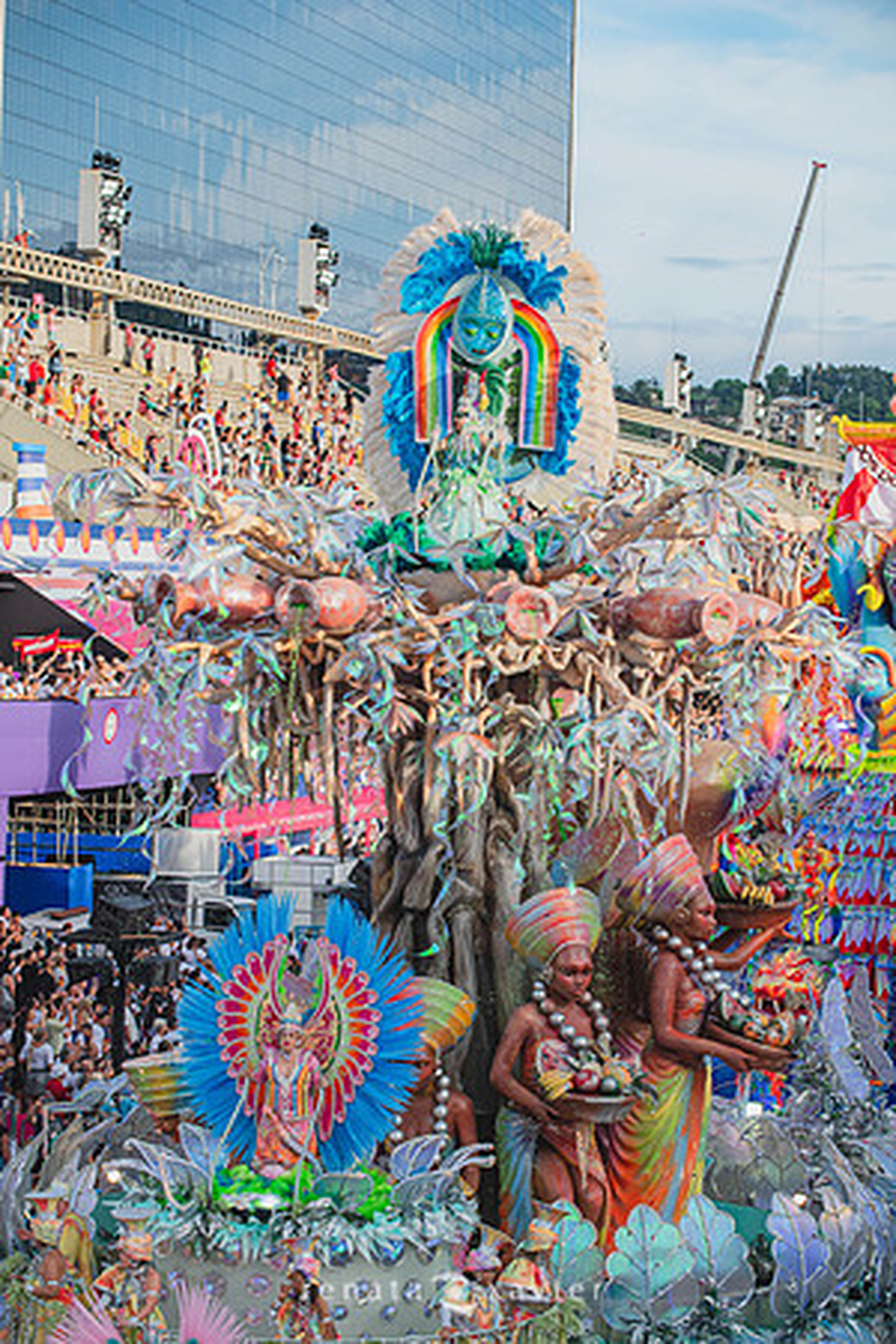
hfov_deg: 13.0
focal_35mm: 105
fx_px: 3920
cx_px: 448
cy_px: 672
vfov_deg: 19.5
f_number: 5.6
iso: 200
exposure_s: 1/800
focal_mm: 105
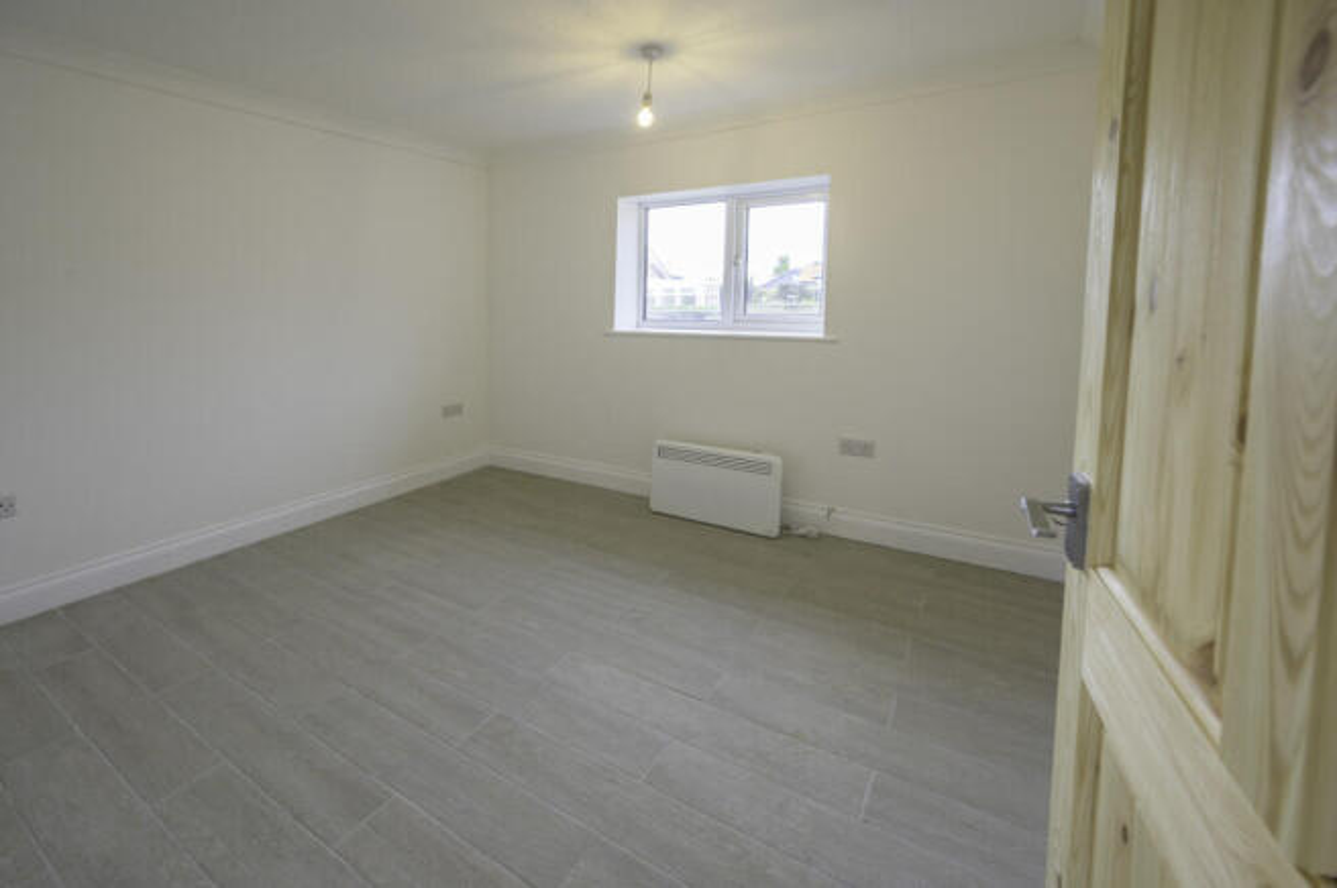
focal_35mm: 14
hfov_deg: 104.3
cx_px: 668
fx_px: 519
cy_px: 444
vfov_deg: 81.1
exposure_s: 1/13
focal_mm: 14
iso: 100
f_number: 7.1
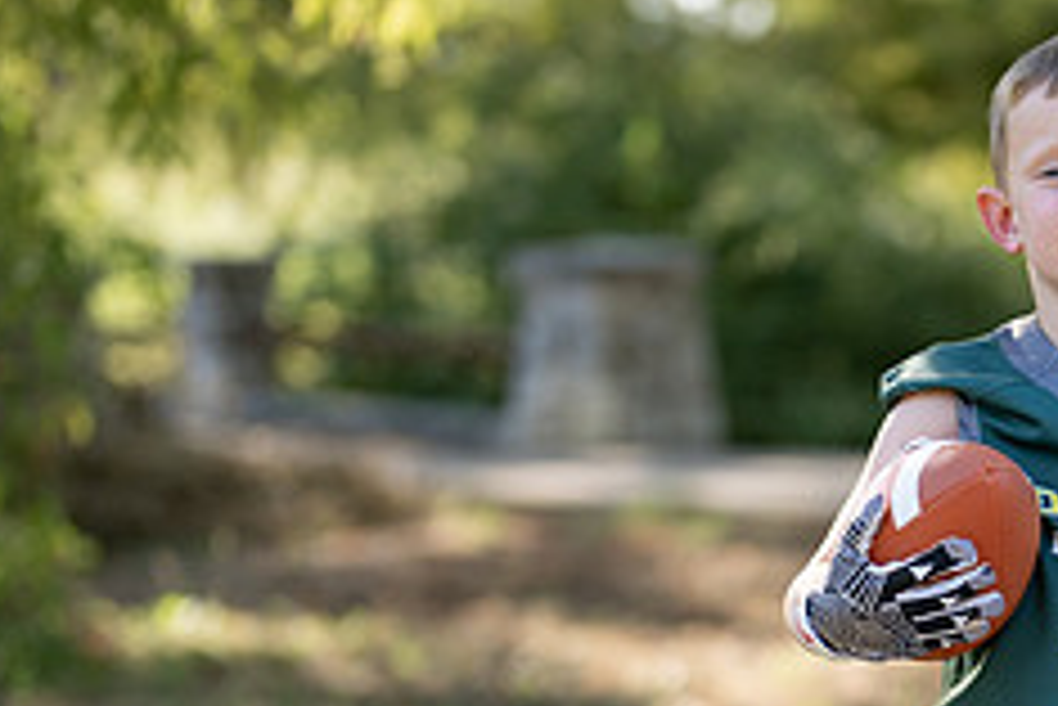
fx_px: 4146
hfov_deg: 14.3
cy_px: 732
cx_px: 1059
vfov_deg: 9.7
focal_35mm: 141
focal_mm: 50
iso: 100
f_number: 1.2
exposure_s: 1/1250
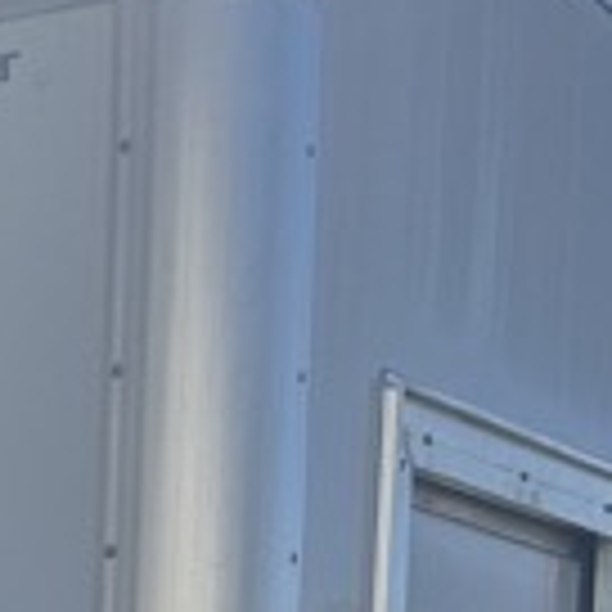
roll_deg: -1.3
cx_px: -531
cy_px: 1274
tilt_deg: -6.4
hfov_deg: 10.2
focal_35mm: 160
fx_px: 3200
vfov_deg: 10.0
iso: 80
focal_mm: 6.76
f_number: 1.78
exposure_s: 1/6410
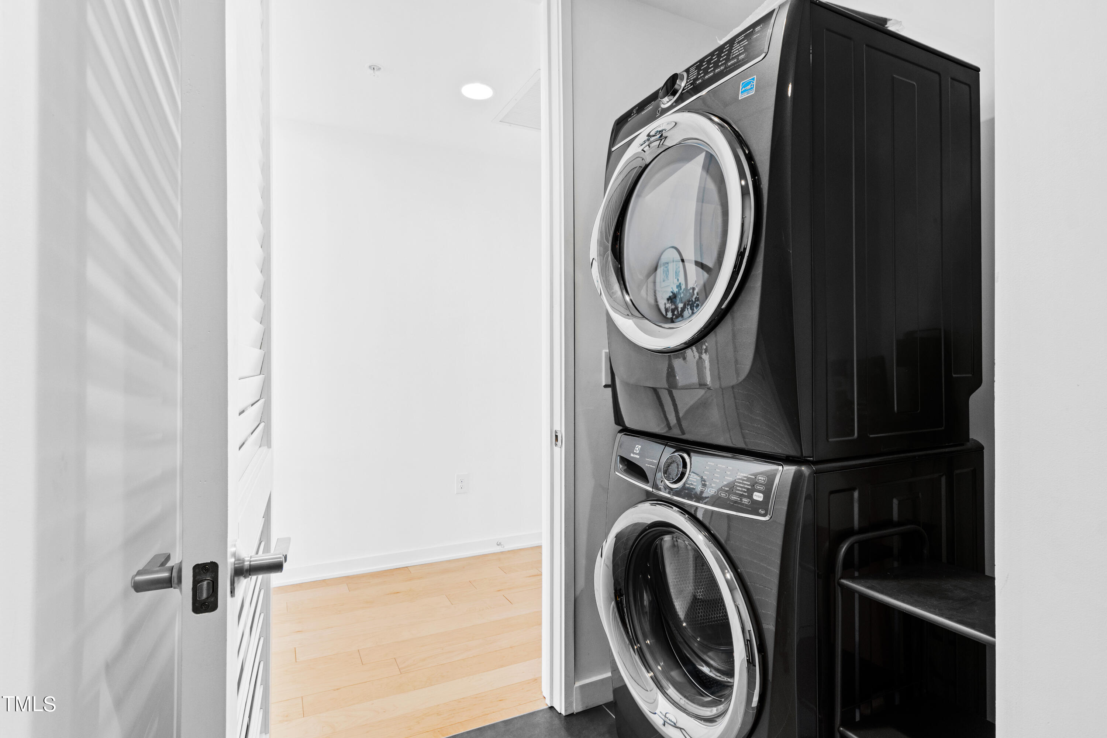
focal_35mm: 18
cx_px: 554
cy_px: 369
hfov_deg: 90.0
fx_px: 553
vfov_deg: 67.4
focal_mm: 12
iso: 100
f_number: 7.1
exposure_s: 1/1.25
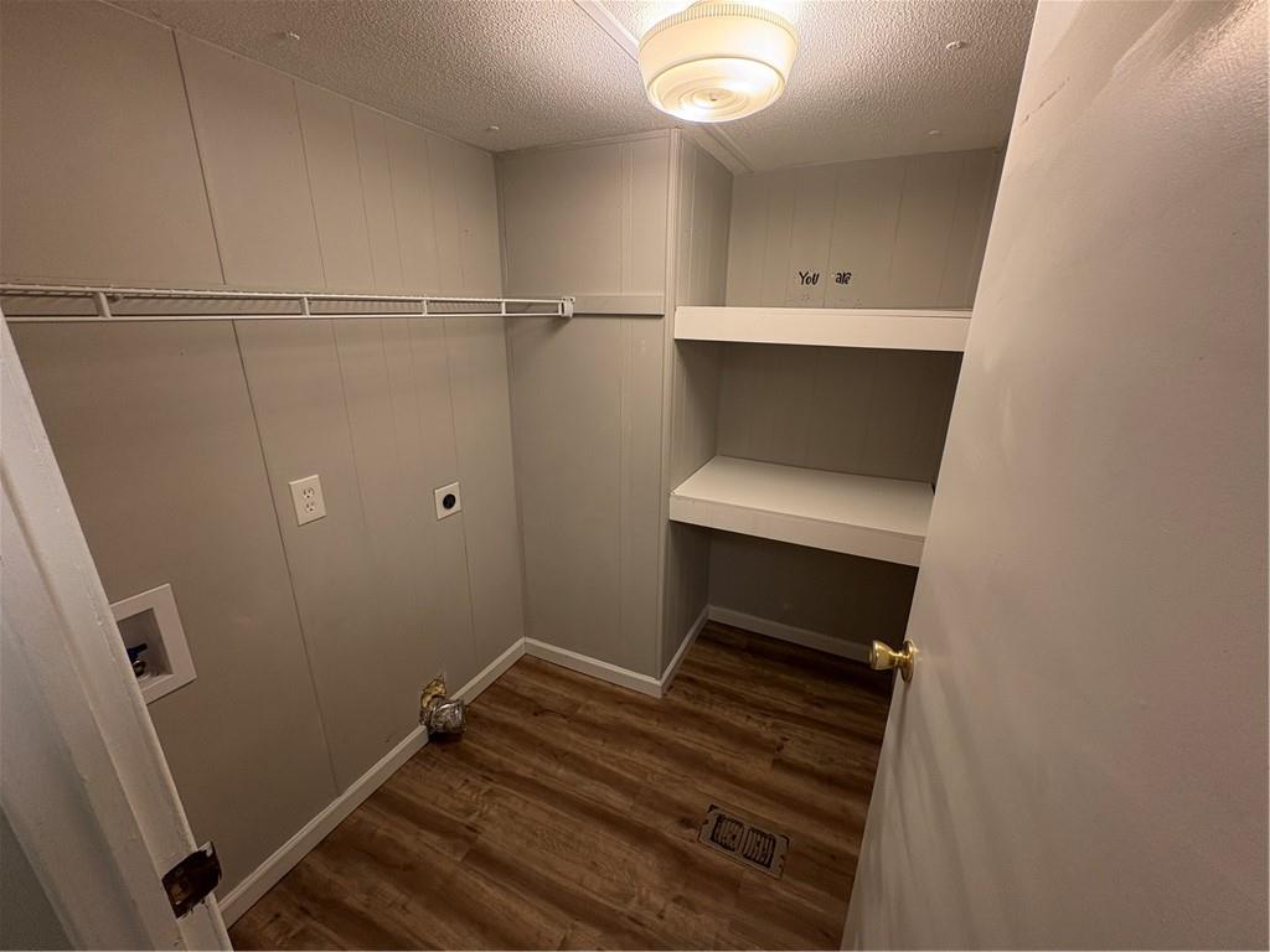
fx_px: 514
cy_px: 476
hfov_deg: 102.1
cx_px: 635
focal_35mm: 14
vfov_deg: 85.7
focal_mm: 2.22
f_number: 2.2
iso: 125
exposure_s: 1/60
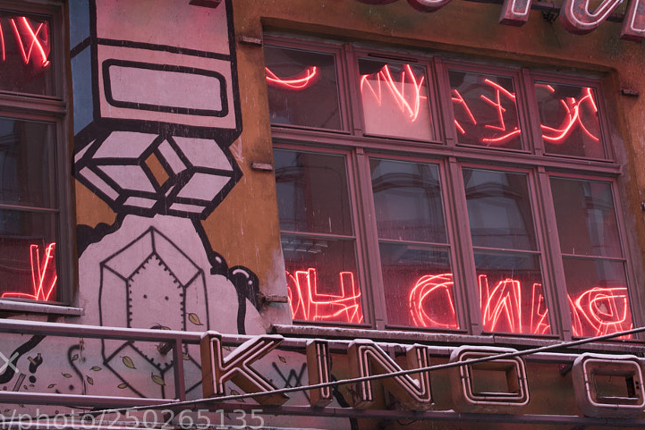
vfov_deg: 12.2
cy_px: 13
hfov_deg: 18.3
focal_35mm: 111
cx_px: 513
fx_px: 1989
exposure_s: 3
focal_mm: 50
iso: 100
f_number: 16
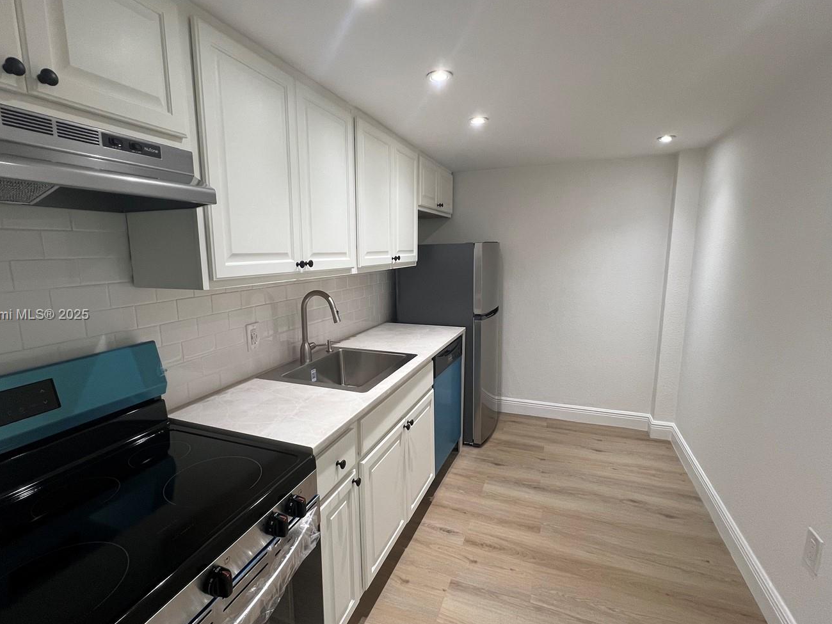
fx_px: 385
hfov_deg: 94.4
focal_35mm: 16
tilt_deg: -10.2
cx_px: 396
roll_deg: +0.5
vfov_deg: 78.1
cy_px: 316
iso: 160
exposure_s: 1/60
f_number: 1.8
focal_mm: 1.57
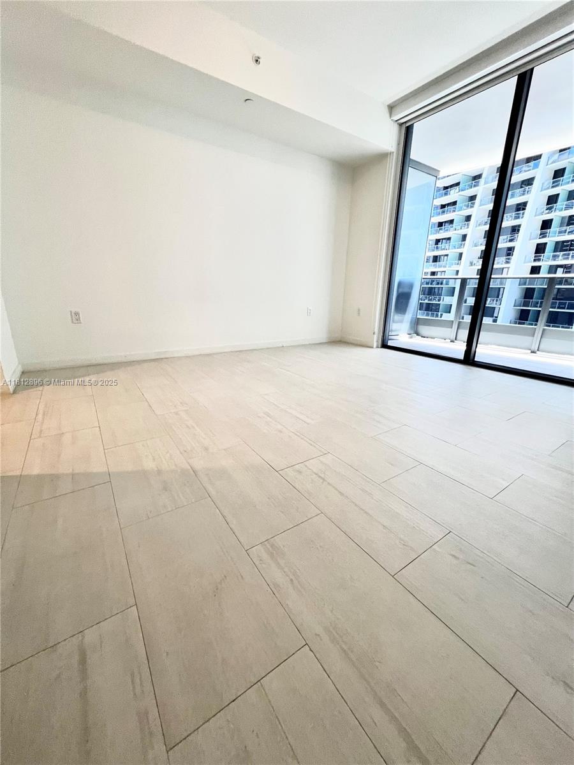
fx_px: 287
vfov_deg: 106.2
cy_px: 382
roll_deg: -1.4
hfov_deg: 89.9
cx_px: 287
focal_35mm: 13
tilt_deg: -16.9
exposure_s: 1/120
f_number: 1.8
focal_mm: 1.57
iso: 125
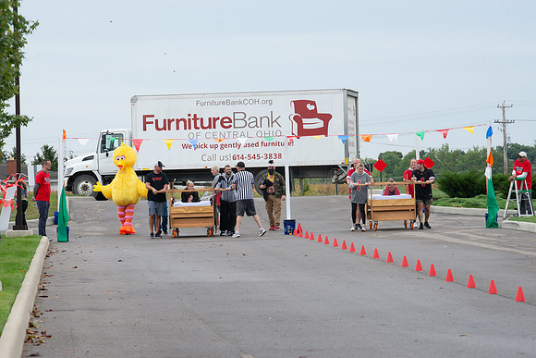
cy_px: 179
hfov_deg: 9.7
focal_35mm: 212
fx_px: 3155
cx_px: 259
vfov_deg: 6.5
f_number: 10
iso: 640
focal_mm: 200
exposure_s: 1/250
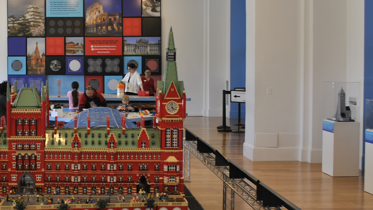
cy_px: 82
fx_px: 554
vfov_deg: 21.4
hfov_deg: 36.1
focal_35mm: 56
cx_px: 79
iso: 100
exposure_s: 1/20
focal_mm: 18
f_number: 4.5
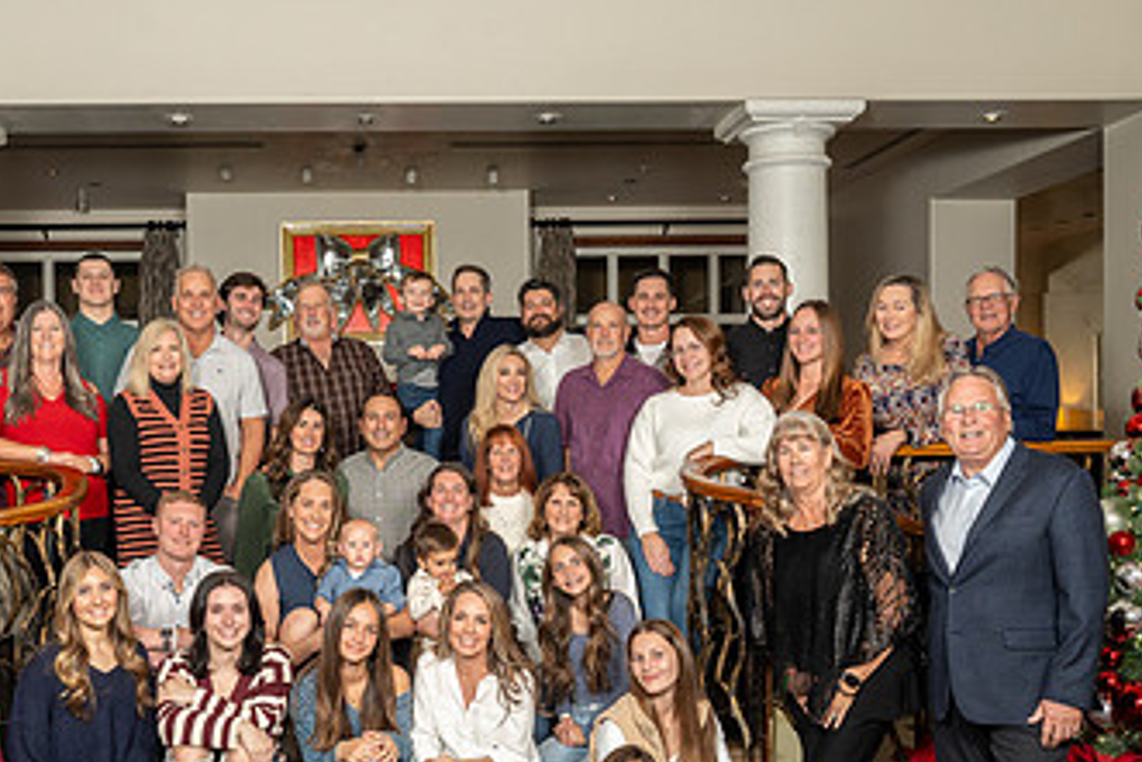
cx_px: 393
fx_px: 1333
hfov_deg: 45.8
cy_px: 488
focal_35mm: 42
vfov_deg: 31.7
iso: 1000
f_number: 8
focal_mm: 24
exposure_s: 1/80
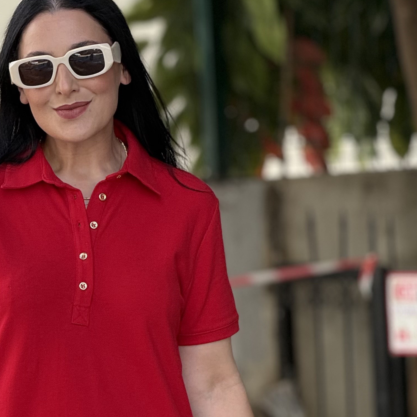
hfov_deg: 6.1
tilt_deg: -3.9
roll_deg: +2.4
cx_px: 49
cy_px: 410
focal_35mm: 285
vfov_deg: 6.1
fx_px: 3884
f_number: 2.8
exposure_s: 1/99
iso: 64
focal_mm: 15.66
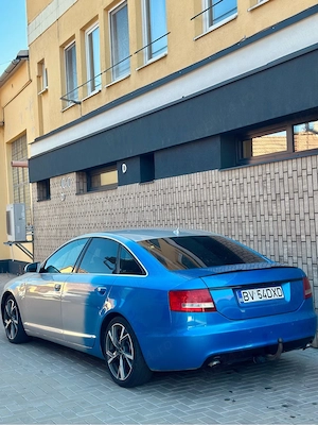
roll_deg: +1.8
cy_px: 212
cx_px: 159
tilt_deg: +0.8
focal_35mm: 48
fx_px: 588
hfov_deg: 30.3
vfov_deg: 39.7
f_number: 1.78
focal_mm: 6.86
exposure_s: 1/615
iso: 80
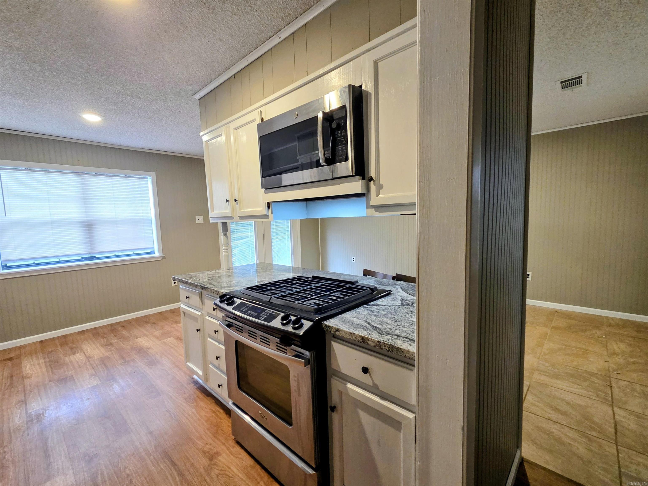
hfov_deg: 106.2
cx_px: 324
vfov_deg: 89.9
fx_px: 243
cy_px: 243
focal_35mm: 13
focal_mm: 2.2
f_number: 2.2
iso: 320
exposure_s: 1/60
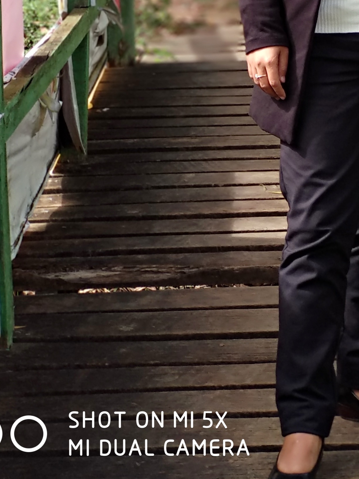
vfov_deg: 15.1
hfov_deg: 11.6
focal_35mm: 126
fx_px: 1743
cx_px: 364
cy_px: -86
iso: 100
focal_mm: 5.99
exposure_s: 1/184
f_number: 2.6
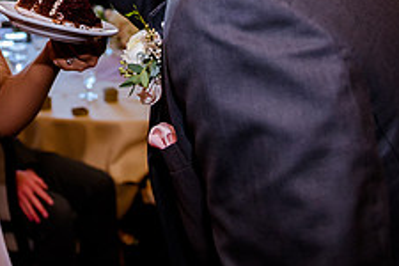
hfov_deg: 28.8
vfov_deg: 19.2
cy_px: -51
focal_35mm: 67
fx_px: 743
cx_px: 33
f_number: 2.8
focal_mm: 24
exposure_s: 1/400
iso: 3200
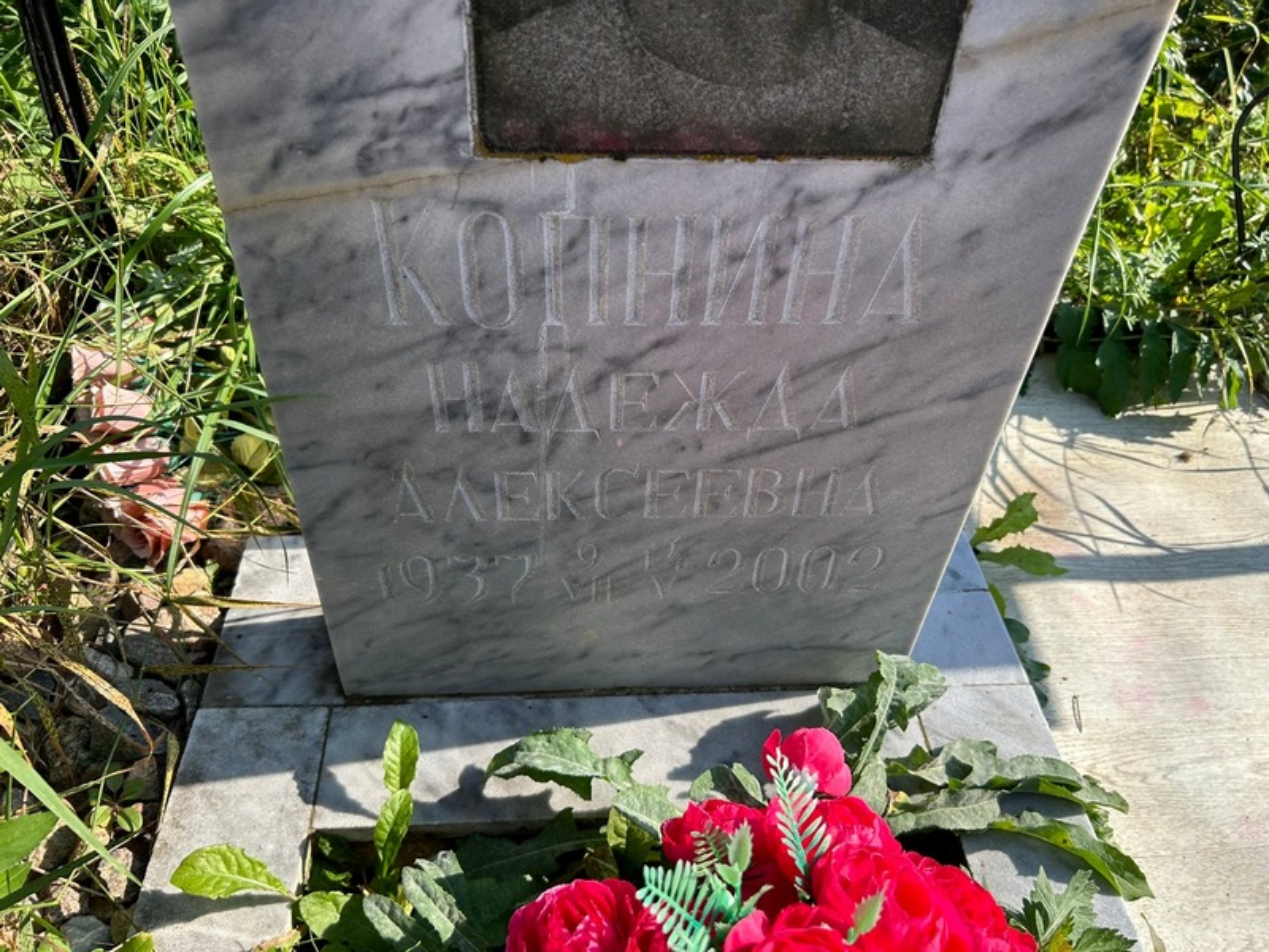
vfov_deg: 53.1
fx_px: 953
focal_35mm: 26
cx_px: 634
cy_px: 476
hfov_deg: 67.3
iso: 50
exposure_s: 1/1869
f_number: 1.5
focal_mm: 5.7
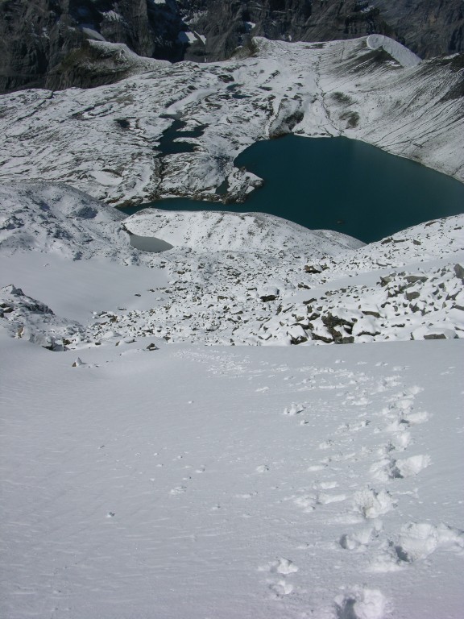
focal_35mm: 35
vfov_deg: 52.6
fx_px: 626
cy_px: 310
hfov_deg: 40.7
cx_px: 232
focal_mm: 8.9
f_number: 8
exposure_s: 1/594
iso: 50
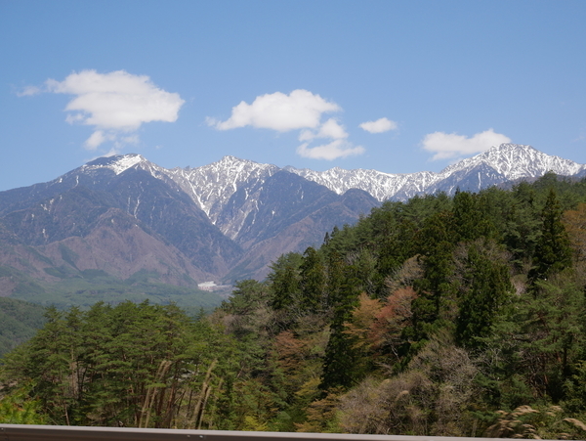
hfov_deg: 27.8
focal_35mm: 70
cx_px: 293
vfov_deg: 21.0
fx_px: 1186
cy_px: 220
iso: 200
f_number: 9
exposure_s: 1/400
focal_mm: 35
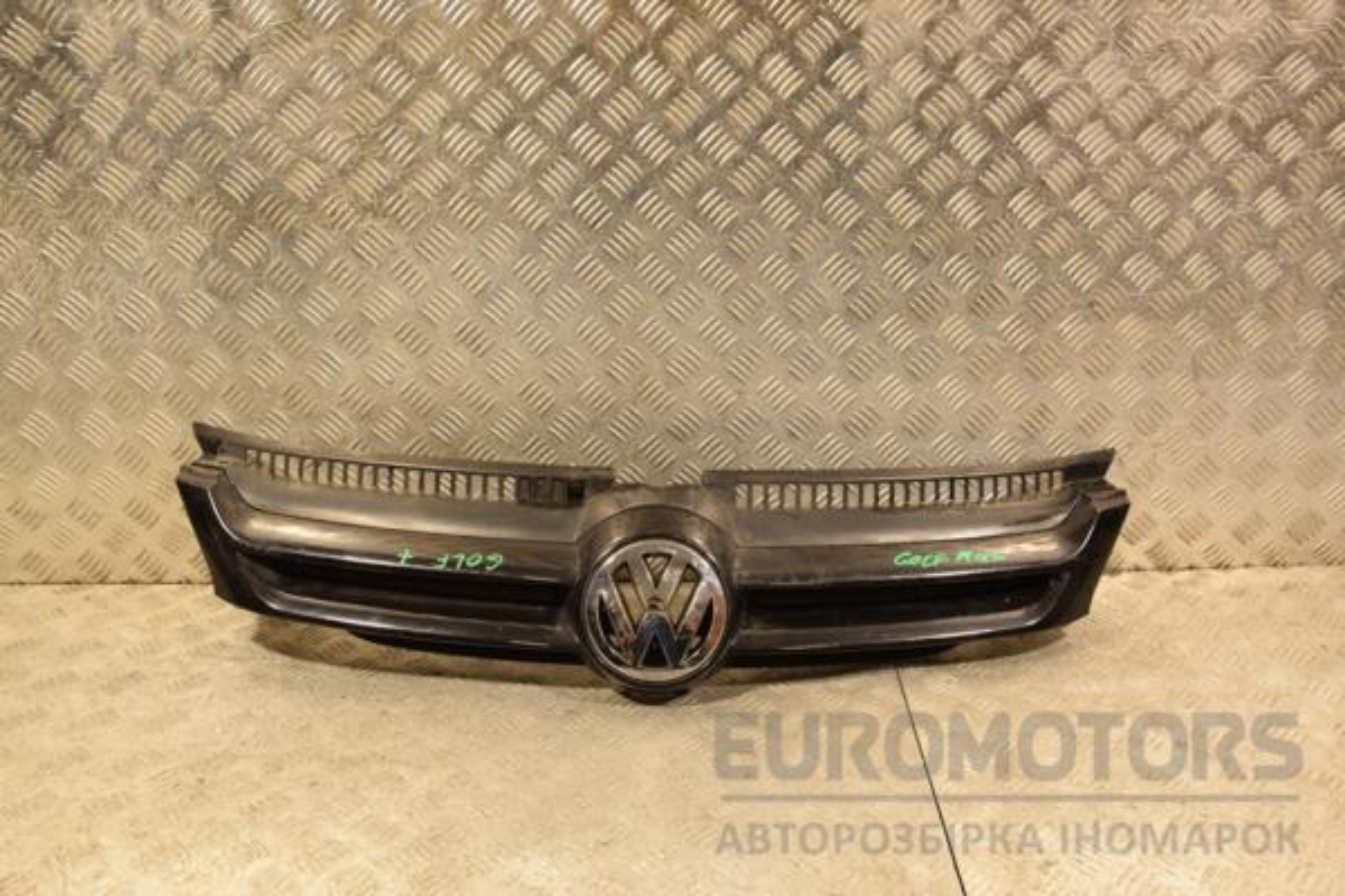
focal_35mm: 33
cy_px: 448
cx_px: 672
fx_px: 1233
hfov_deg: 57.2
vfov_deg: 40.0
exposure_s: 1/125
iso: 800
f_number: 5.6
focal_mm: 22
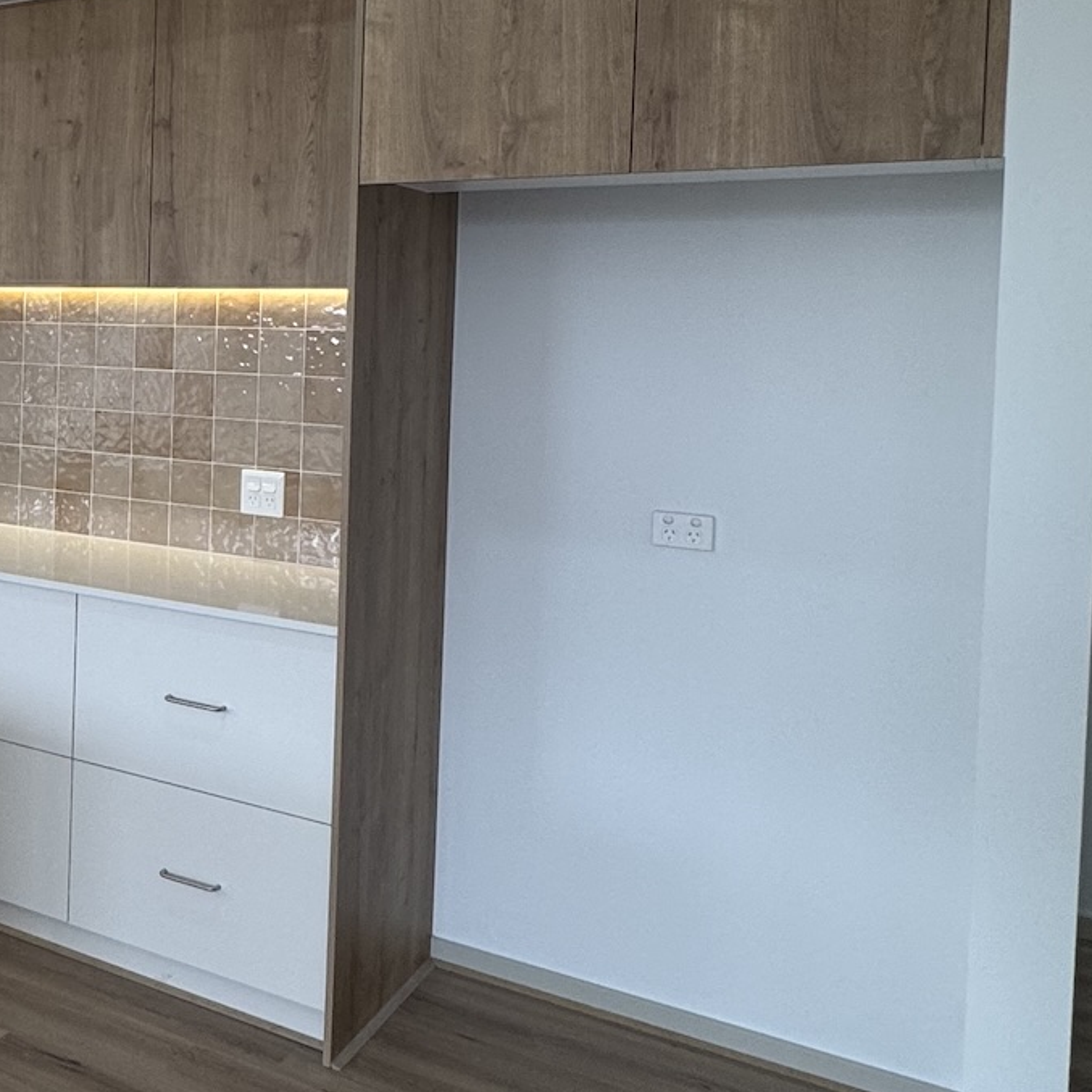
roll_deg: -1.4
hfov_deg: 35.8
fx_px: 1392
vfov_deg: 42.2
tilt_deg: -0.9
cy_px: 361
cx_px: -139
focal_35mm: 39
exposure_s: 1/100
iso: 125
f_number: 2.2
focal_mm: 2.22
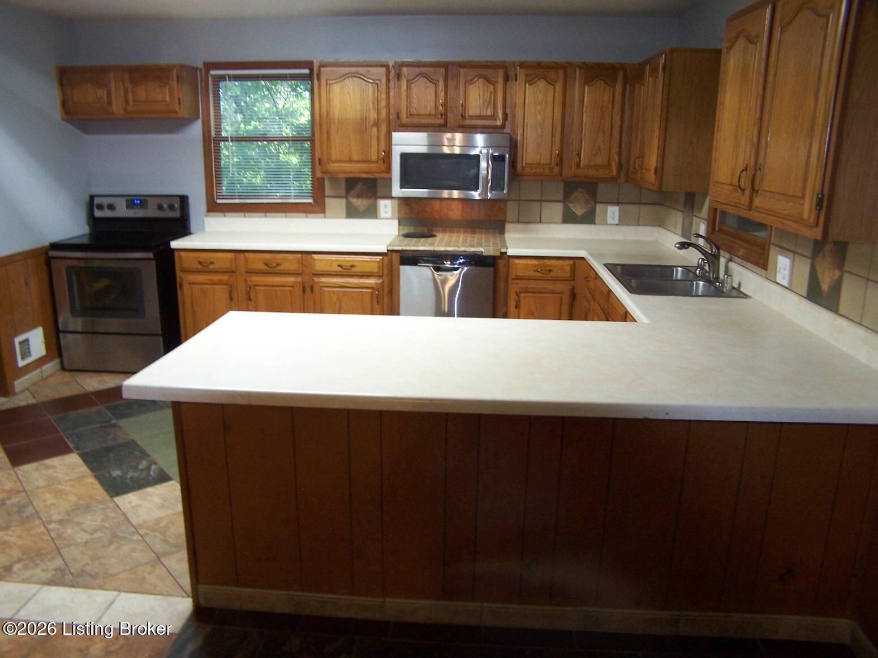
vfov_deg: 37.7
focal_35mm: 38
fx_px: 964
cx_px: 439
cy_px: 329
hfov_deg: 49.0
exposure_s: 1/15
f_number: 2.8
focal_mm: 6.3
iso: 140
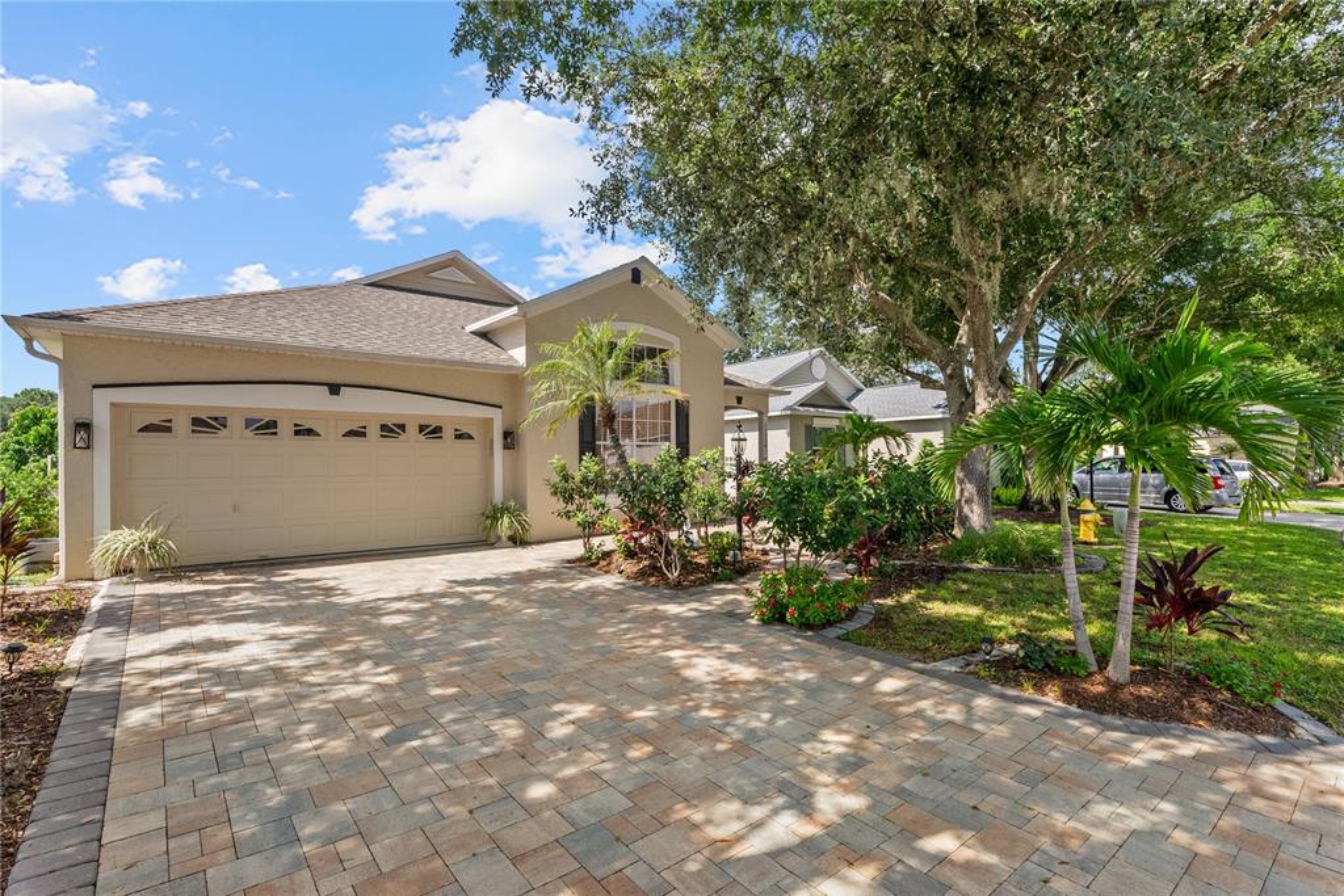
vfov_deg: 73.8
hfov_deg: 96.7
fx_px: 597
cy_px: 448
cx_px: 672
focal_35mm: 16
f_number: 9
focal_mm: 16
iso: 400
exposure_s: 1/400
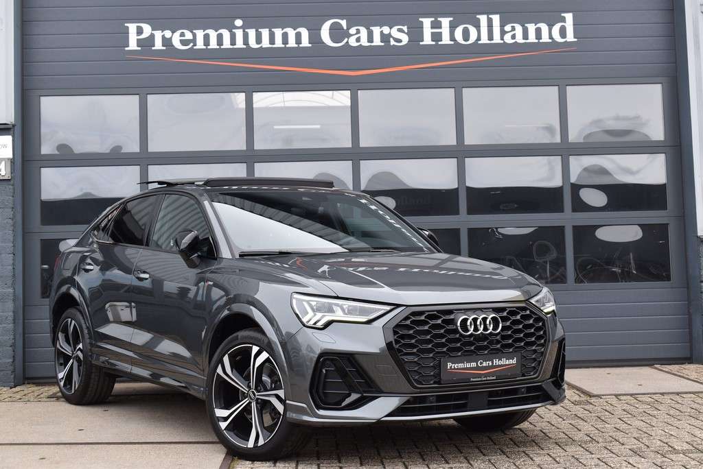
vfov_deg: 22.7
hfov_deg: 33.4
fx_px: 1172
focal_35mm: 60
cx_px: 352
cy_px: 234
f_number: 8
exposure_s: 1/250
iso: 280
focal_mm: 40
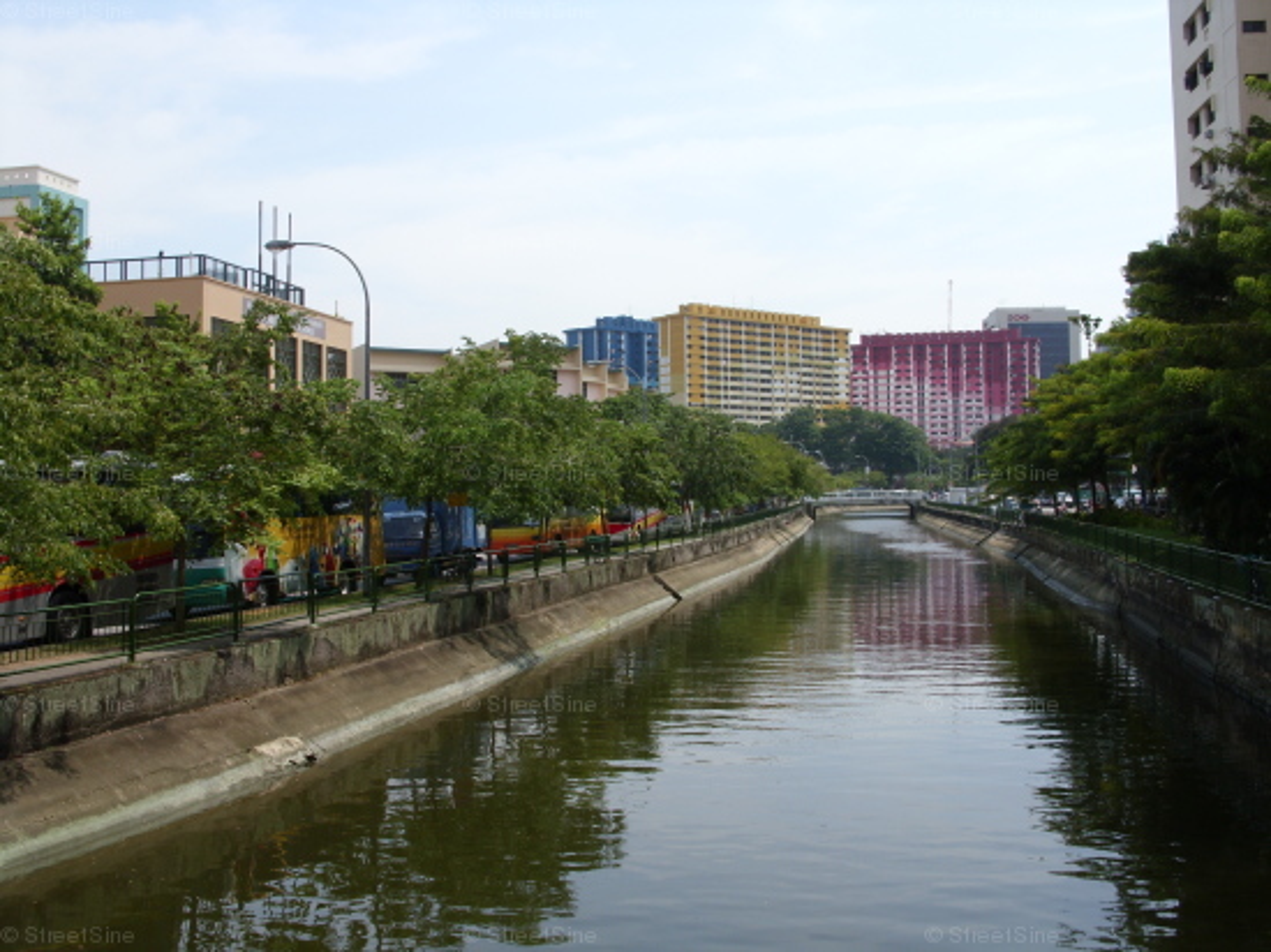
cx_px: 636
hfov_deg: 49.0
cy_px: 476
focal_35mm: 38
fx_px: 1395
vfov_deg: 37.7
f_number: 4.9
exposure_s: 1/419
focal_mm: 6.3
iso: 50
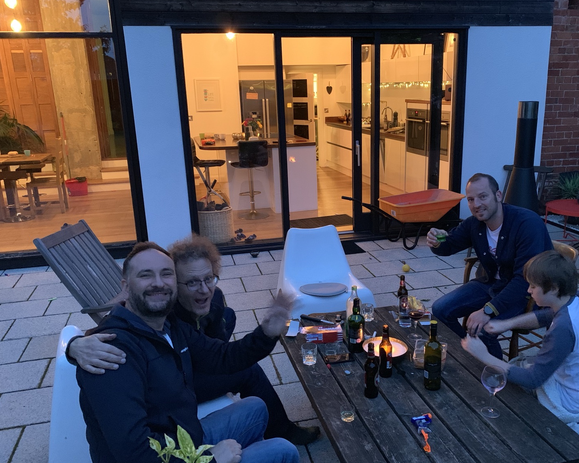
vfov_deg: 45.7
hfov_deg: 55.5
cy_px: 249
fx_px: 548
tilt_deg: -15.7
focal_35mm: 32
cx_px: 328
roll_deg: +1.9
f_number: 1.8
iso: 640
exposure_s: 1/20
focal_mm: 4.25
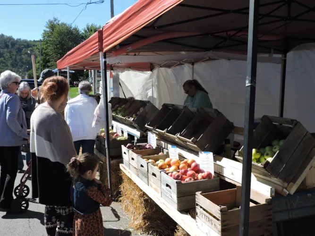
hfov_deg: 52.6
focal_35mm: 35
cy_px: 118
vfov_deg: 40.7
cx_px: 158
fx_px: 318
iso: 100
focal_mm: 6.2
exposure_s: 1/800
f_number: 3.3
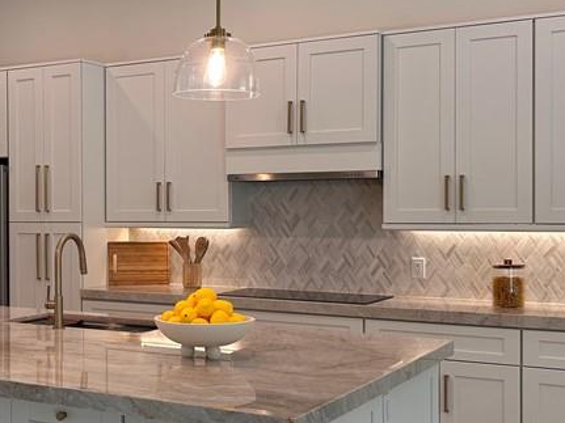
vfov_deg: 25.6
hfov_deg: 32.1
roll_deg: +0.5
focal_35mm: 57
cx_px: 56
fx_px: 930
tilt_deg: -1.0
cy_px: 225
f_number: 1.78
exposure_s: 1/120
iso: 125
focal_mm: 6.86
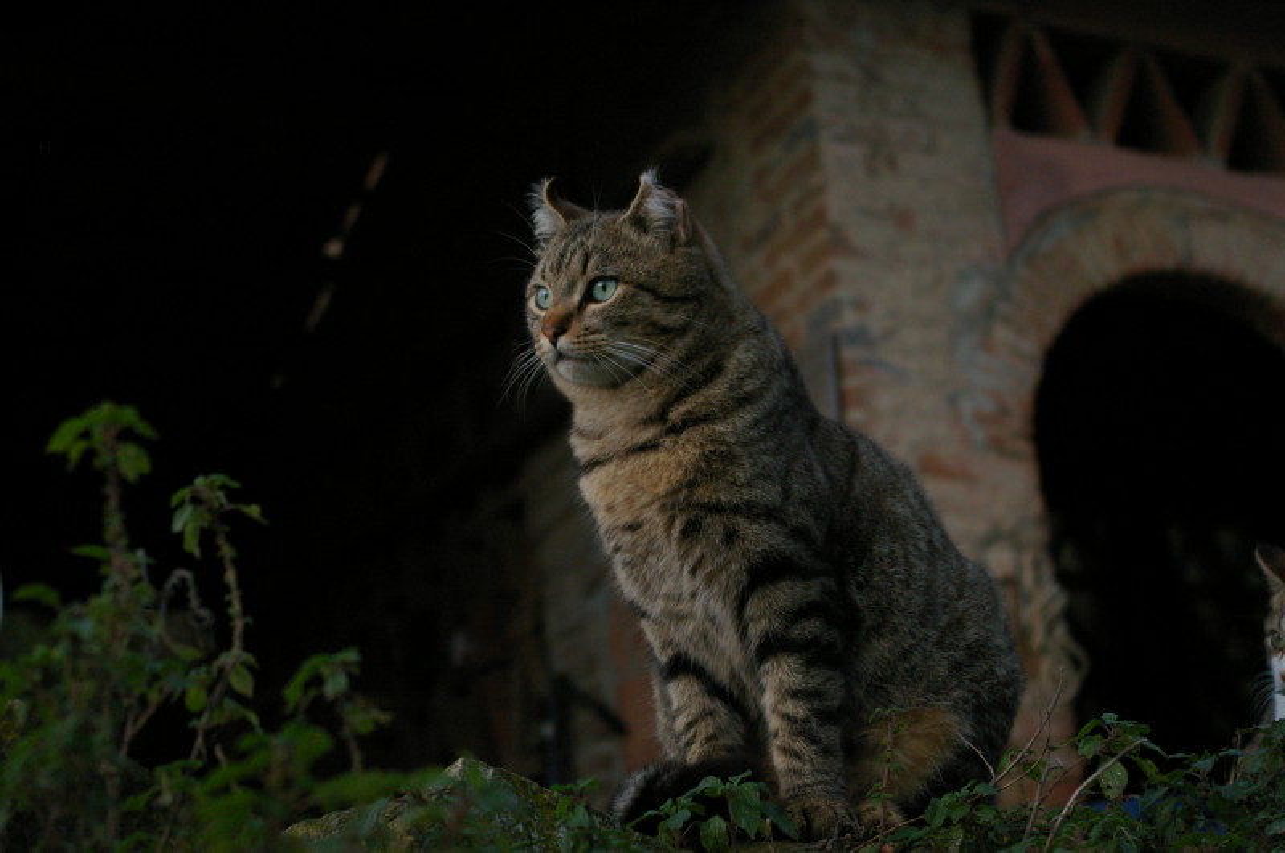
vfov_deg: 16.5
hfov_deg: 24.7
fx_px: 2941
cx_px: 642
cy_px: 426
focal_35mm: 82
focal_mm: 55
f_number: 5.6
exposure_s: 1/125
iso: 800
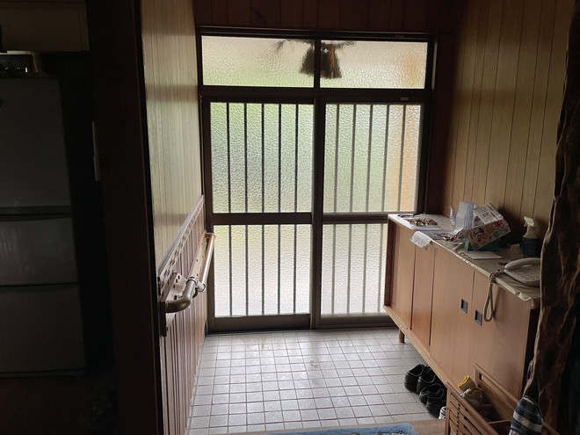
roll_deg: -0.3
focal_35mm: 26
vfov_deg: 53.1
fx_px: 436
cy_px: 218
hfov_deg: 67.3
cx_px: 290
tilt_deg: -11.6
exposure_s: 1/60
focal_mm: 4.2
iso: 160
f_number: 1.6
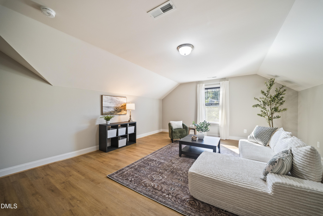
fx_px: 108
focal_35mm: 12
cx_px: 162
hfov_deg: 112.6
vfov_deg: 90.0
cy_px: 108
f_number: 3.5
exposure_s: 1/15
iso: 1000
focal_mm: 12
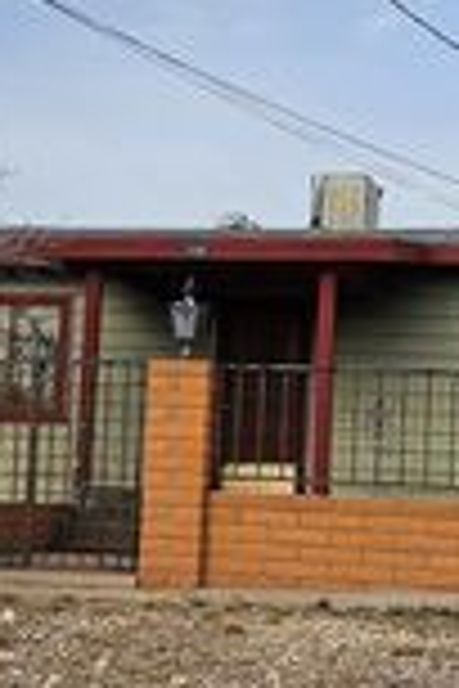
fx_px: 1492
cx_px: 238
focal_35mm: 78
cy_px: 335
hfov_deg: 17.5
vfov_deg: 26.0
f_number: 1.8
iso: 25
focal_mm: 5.4
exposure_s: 1/2043
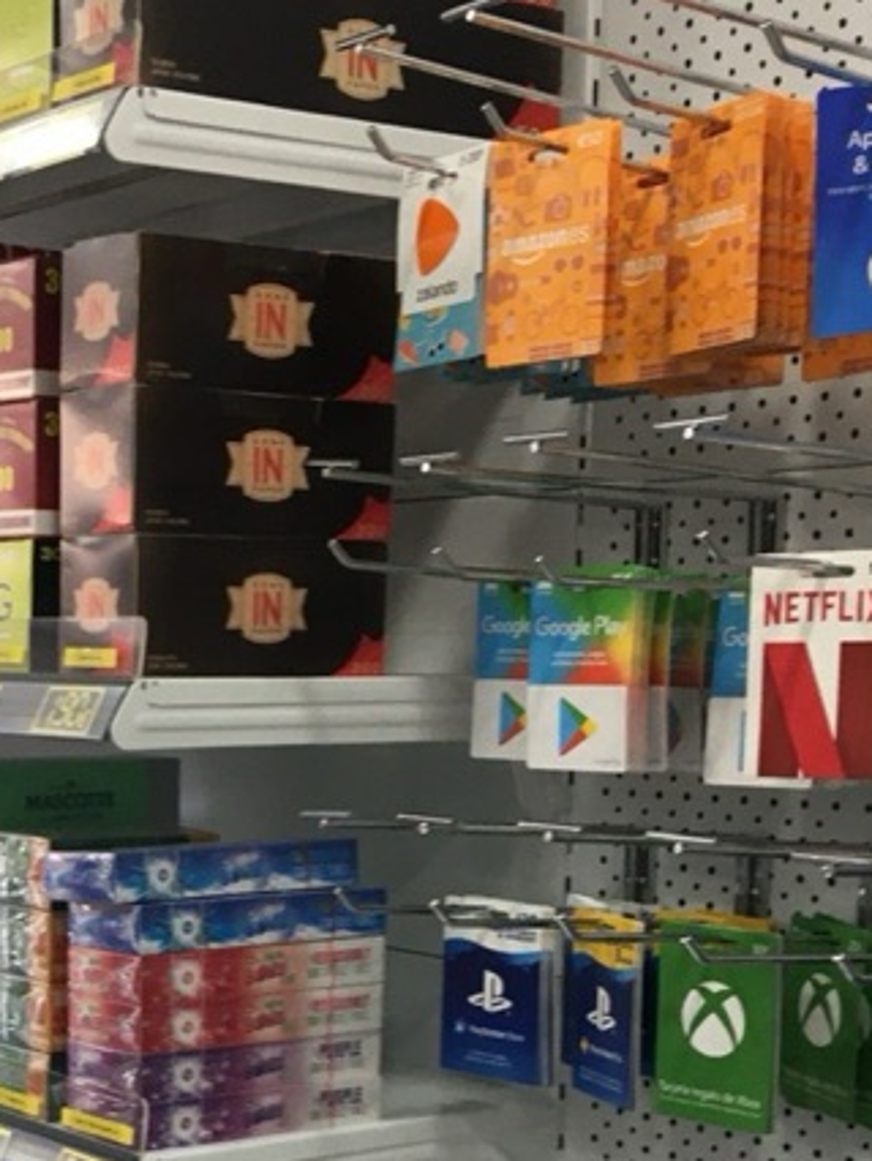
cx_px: 44
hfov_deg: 21.0
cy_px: 1047
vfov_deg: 27.5
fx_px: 2282
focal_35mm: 68
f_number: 2.2
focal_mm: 4.15
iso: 40
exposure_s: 1/33
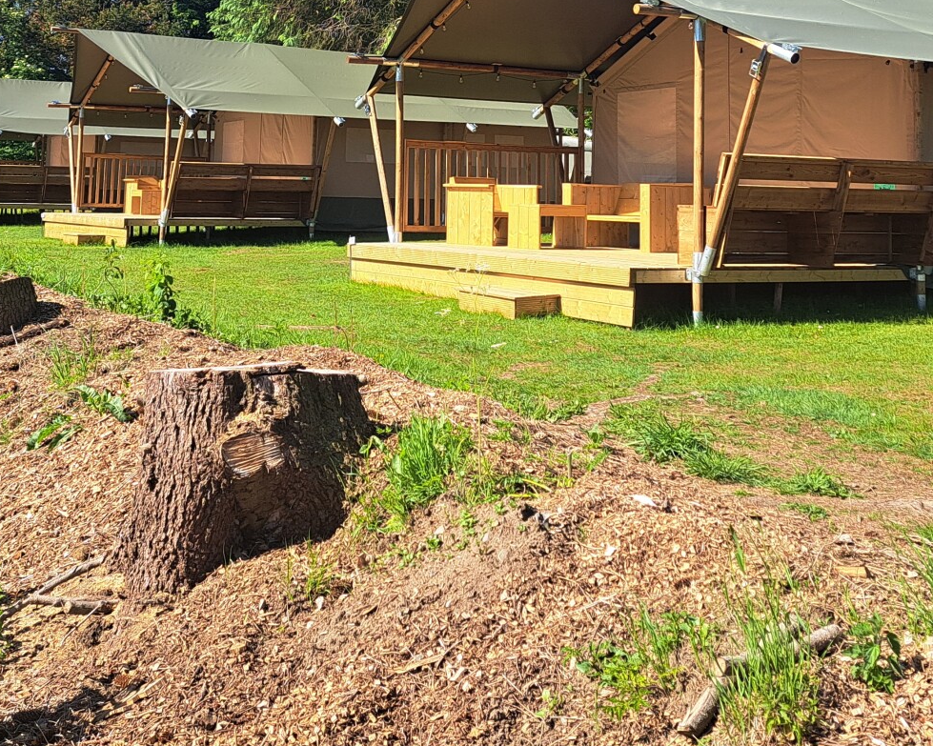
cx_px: 506
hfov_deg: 38.0
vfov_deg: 29.5
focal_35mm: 49
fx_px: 1353
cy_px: 66
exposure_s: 1/854
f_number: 1.8
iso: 50
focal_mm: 5.23
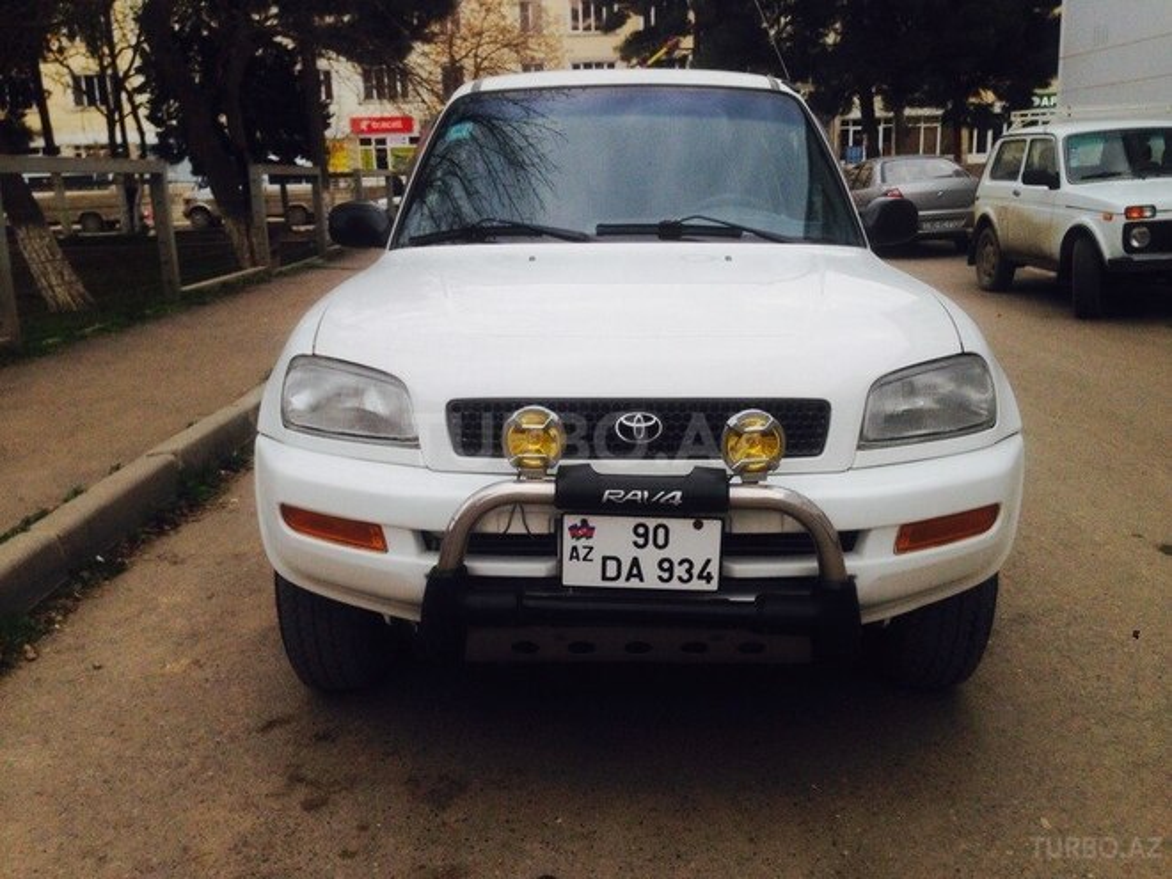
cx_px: 586
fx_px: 1117
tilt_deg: -13.3
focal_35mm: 33
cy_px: 440
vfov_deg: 42.9
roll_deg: -0.1
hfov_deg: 55.4
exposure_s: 1/786
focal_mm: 4.12
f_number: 2.4
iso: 50
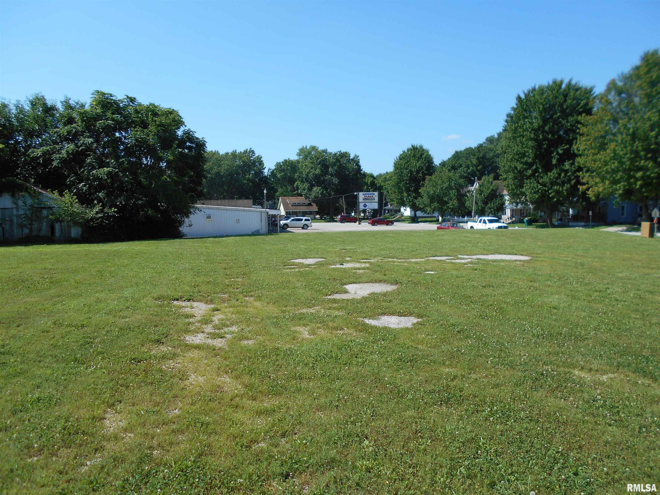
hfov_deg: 67.3
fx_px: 496
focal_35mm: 26
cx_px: 330
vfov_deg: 53.1
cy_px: 248
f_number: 3.2
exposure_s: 1/800
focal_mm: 4.6
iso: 80
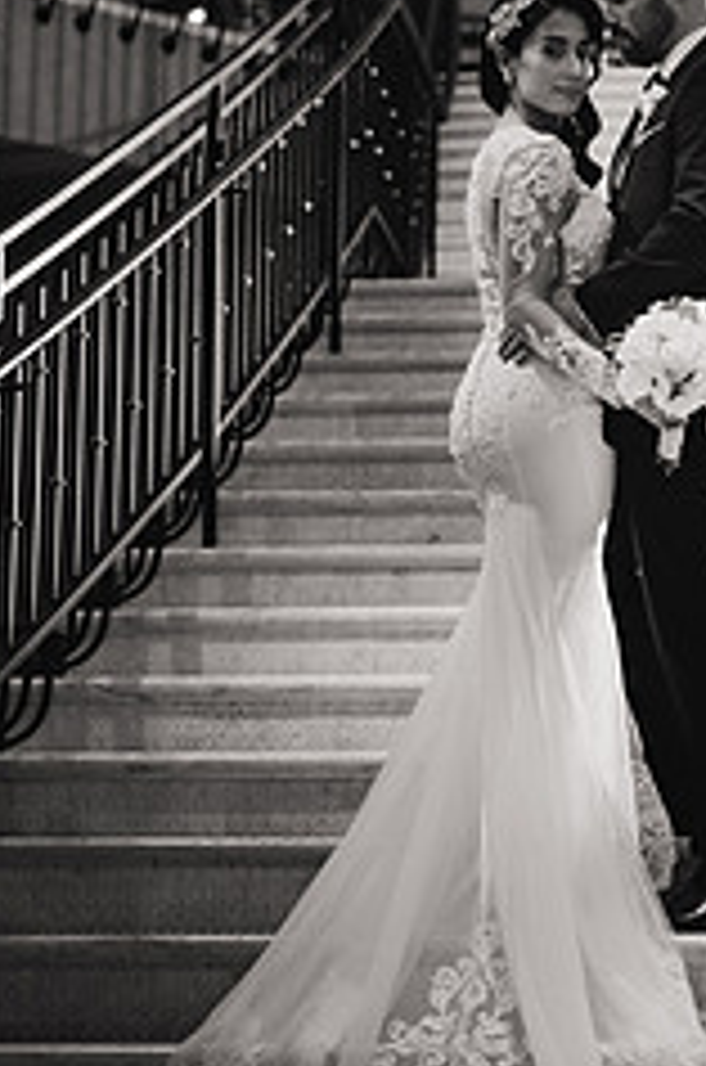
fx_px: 2807
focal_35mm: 95
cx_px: 573
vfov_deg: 21.5
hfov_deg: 14.3
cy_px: 508
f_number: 2
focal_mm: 50
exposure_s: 1/100
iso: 500
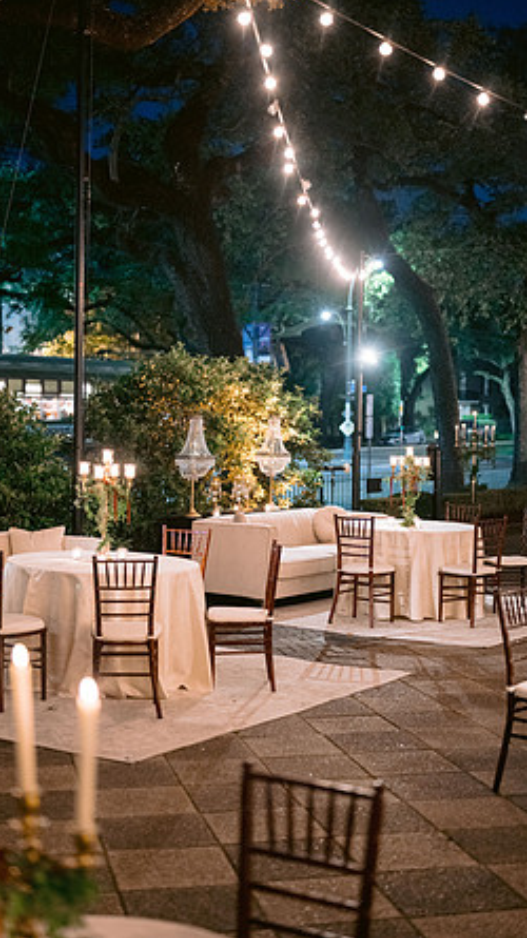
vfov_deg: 39.2
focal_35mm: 53
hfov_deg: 22.6
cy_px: 466
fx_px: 1318
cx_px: 221
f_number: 1.8
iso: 1600
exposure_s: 1/40
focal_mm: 50
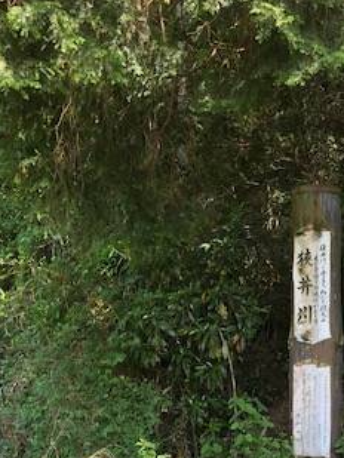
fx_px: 768
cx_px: 225
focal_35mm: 58
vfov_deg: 31.0
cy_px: 448
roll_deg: +1.8
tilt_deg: -1.9
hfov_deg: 25.1
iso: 25
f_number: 1.8
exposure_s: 1/120
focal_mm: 3.99
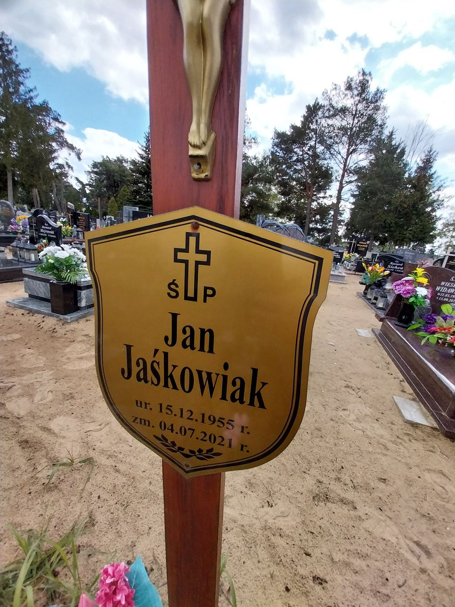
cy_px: 304
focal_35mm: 13
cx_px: 228
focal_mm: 1.13
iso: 64
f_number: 2.2
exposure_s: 1/472
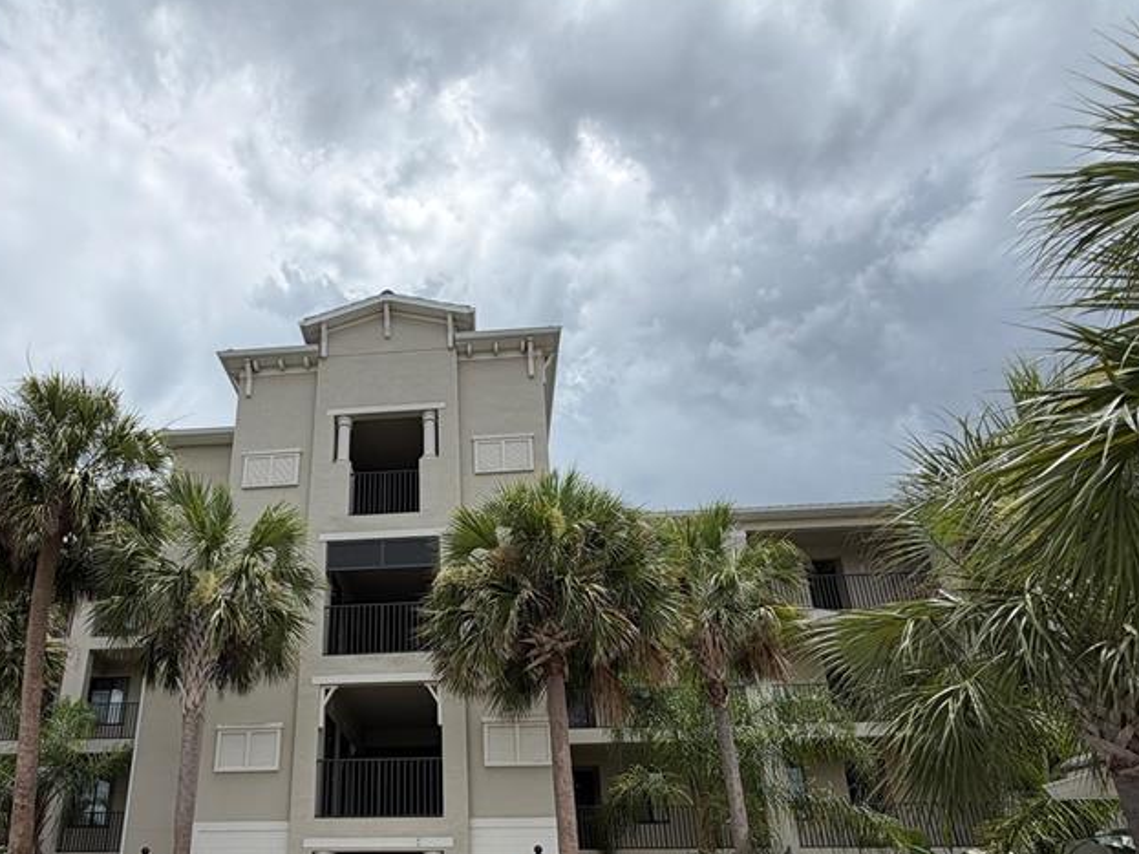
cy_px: 649
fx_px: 757
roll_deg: +0.9
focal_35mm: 23
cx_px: 417
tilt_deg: +20.3
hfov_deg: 72.5
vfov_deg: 55.8
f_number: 2.2
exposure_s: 1/955
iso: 20
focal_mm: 2.22
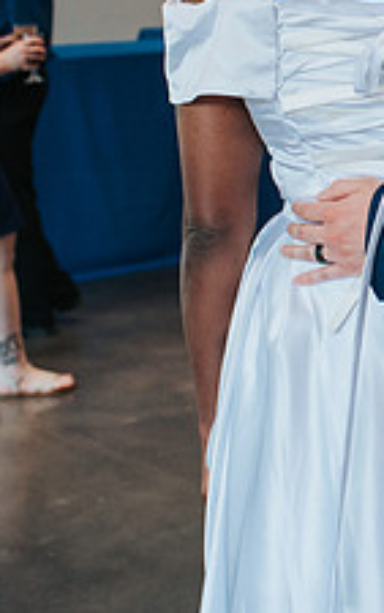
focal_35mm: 92
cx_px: 599
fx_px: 1538
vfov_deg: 22.2
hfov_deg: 13.3
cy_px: 105
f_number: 4
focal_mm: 35
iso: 1000
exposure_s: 1/1000
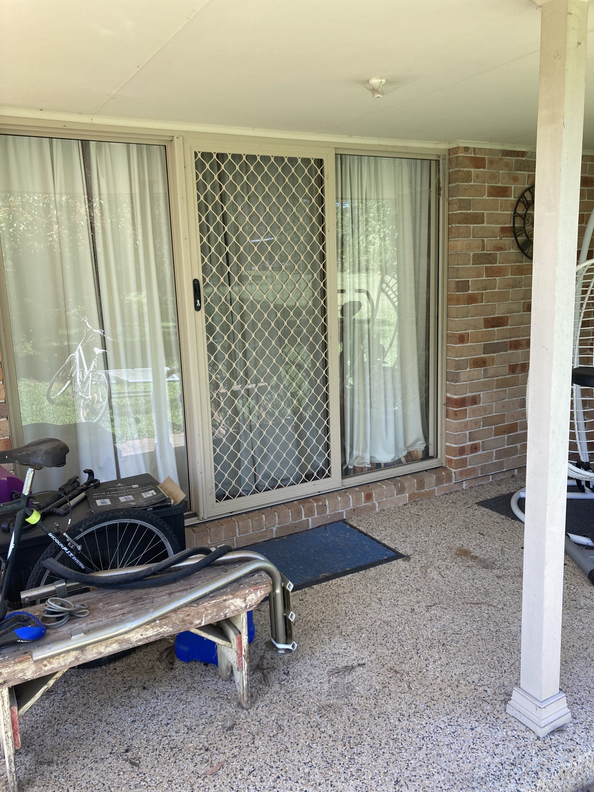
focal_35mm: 28
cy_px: 396
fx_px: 641
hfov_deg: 49.7
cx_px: 297
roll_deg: +2.1
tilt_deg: -10.1
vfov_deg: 63.4
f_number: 1.8
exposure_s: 1/121
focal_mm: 3.99
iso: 25
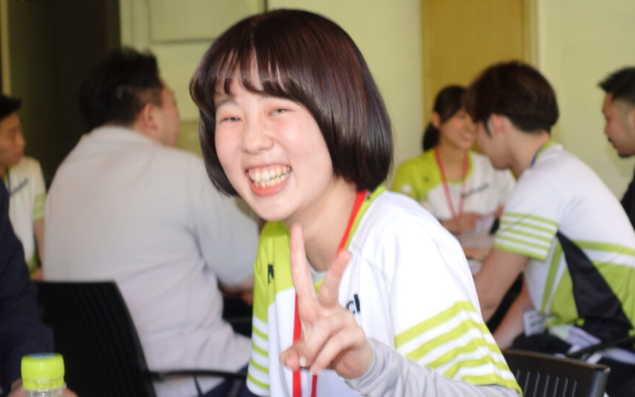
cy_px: 219
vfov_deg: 15.5
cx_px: 358
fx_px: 1454
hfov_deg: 24.6
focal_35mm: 84
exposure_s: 1/30
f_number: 2.8
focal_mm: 25.7
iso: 80
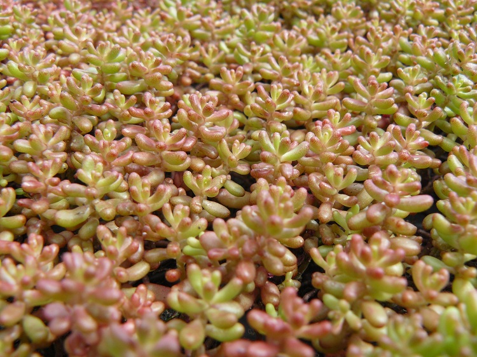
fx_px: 496
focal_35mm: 36
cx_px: 238
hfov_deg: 51.4
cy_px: 178
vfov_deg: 39.6
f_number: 4
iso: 100
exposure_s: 1/125
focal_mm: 6
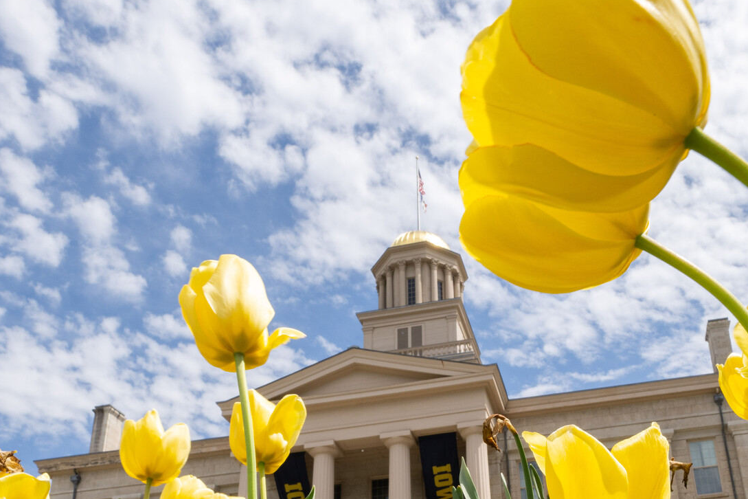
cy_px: 483
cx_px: 503
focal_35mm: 36
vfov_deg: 34.1
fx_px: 748
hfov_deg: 52.1
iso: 200
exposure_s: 1/200
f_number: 16
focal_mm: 14
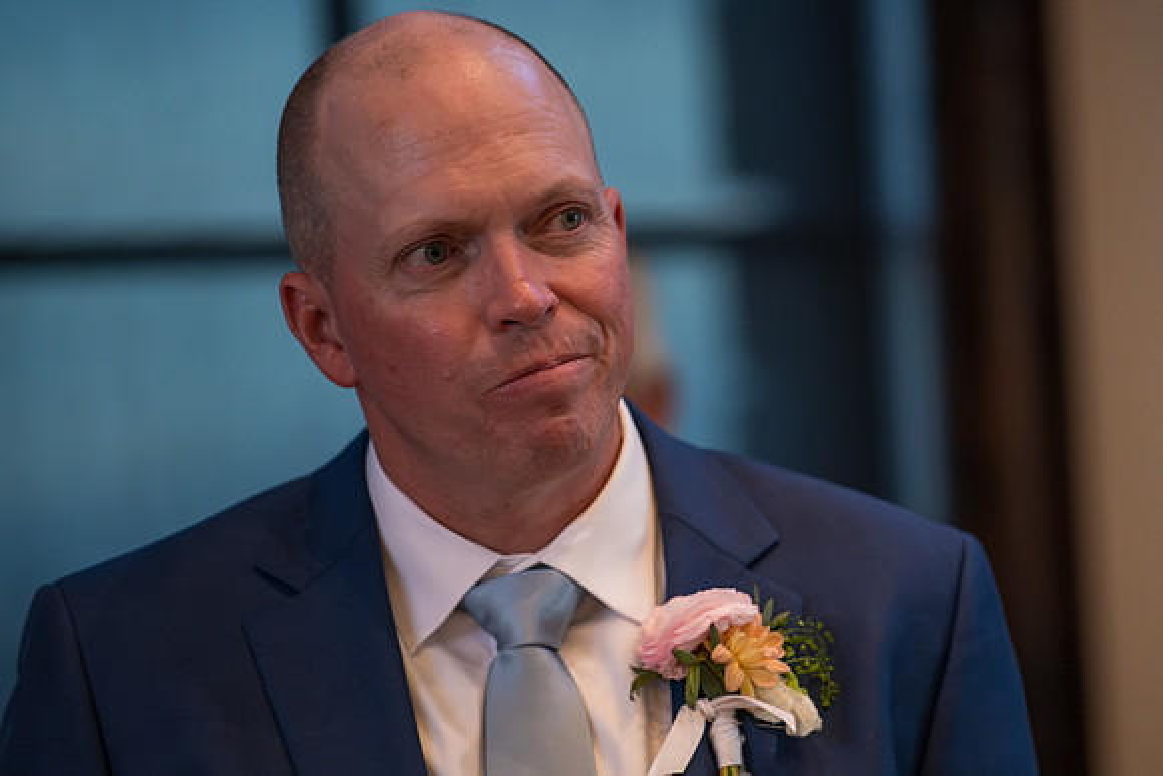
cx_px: 737
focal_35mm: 304
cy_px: 434
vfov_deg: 4.5
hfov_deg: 6.8
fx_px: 9829
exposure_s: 1/320
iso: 4000
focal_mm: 200
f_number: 2.8
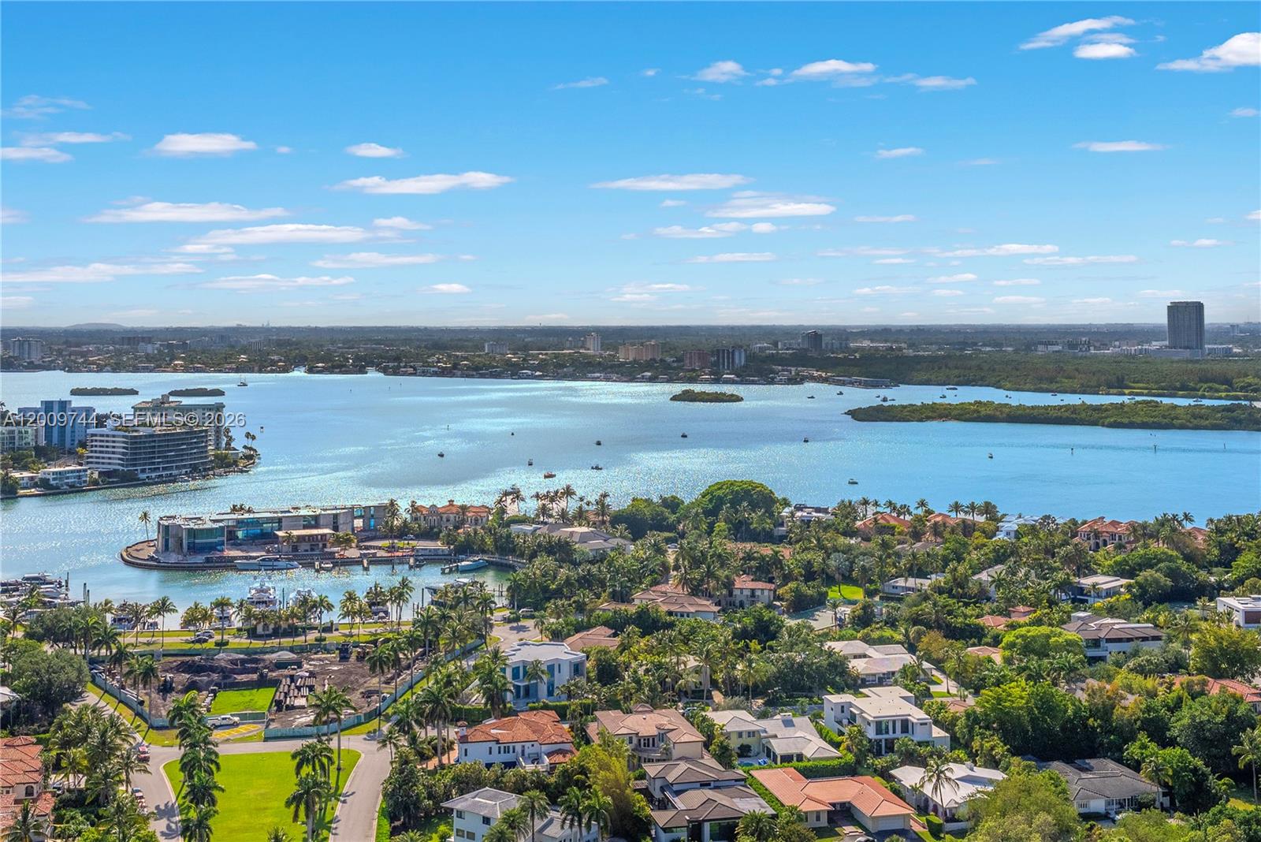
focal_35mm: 42
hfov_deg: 46.4
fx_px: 1472
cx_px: 630
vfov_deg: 31.9
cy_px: 421
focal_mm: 42
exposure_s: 1/4000
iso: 400
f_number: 8
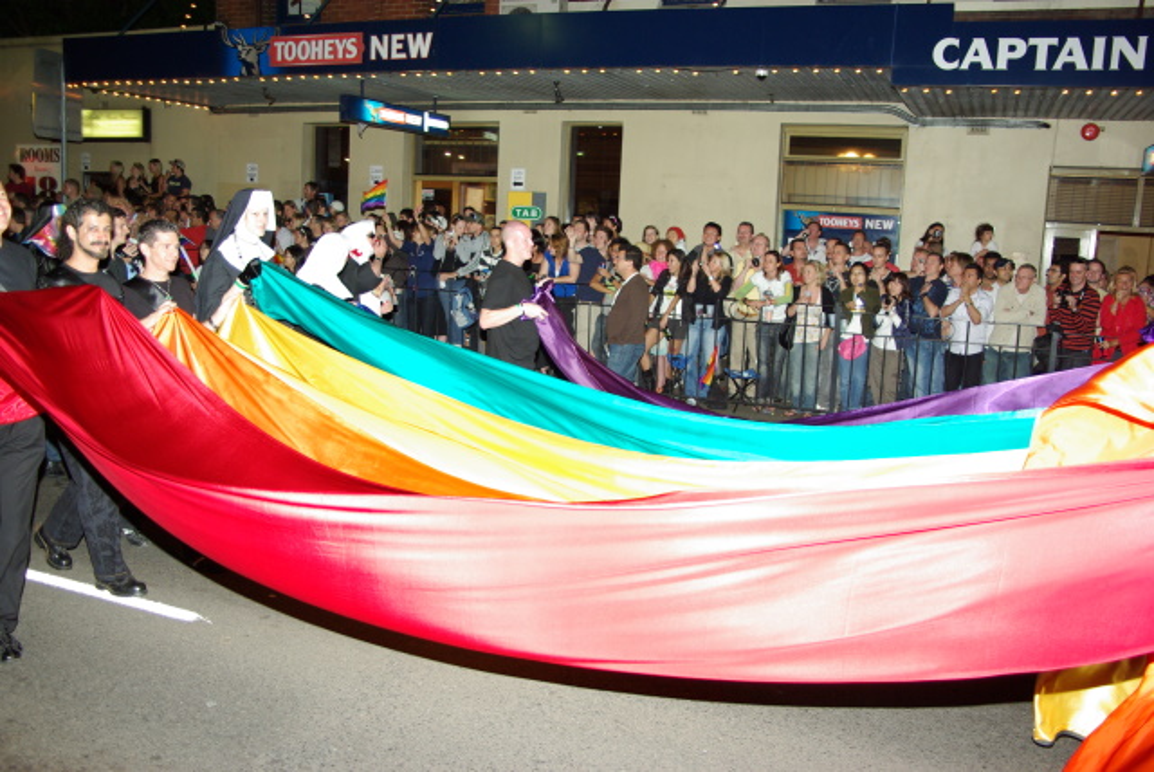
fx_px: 963
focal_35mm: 30
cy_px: 386
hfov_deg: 61.9
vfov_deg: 43.7
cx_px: 577
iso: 400
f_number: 3.5
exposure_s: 1/30
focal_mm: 20
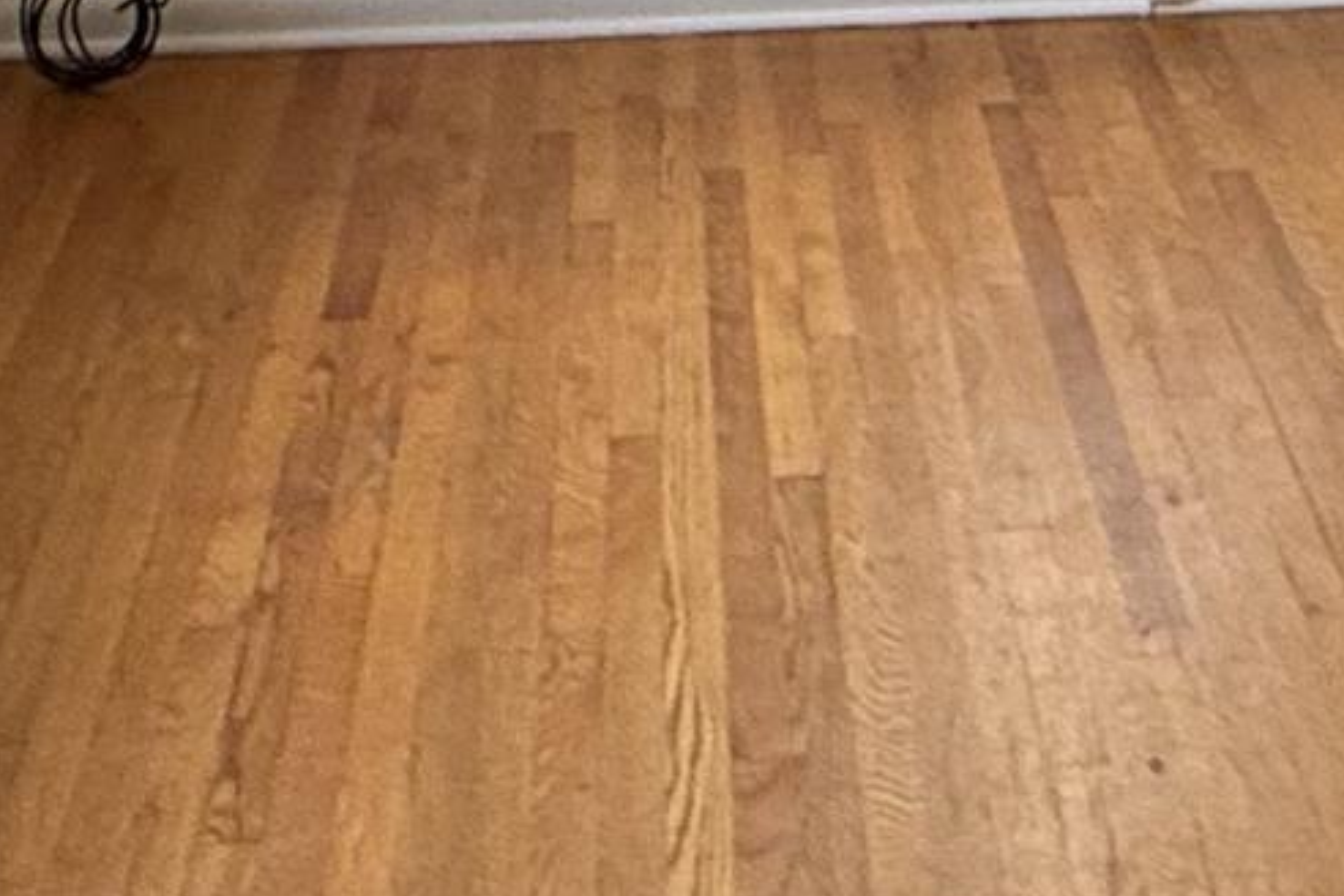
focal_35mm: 91
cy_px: -735
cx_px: 1412
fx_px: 3397
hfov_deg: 21.4
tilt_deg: -3.5
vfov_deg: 13.4
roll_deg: -0.7
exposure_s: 1/119
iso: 64
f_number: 2.2
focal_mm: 2.22
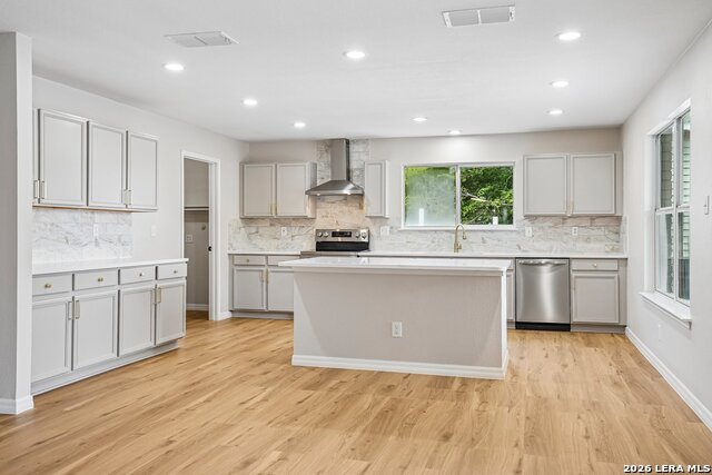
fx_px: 613
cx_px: 356
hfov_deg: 60.3
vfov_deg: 42.3
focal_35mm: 31
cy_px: 238
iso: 400
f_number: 8
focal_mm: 31
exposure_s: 1/30
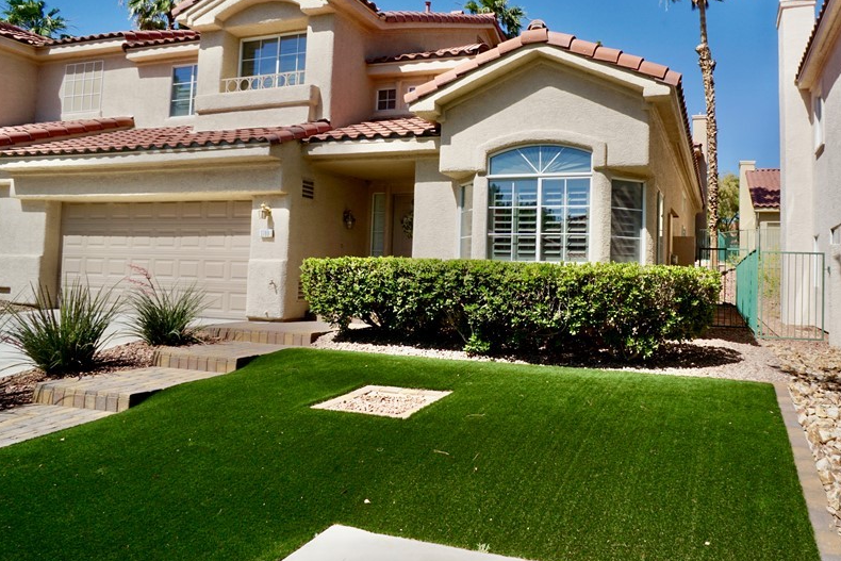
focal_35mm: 33
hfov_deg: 56.1
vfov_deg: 39.9
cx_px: 555
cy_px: 253
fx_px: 771
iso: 100
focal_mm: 16
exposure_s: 1/100
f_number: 13
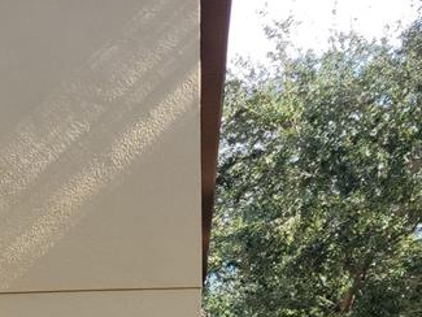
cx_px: -55
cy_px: 361
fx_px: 1000
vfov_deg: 17.3
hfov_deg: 22.4
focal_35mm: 82
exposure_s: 1/477
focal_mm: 5.4
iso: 40
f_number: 1.8
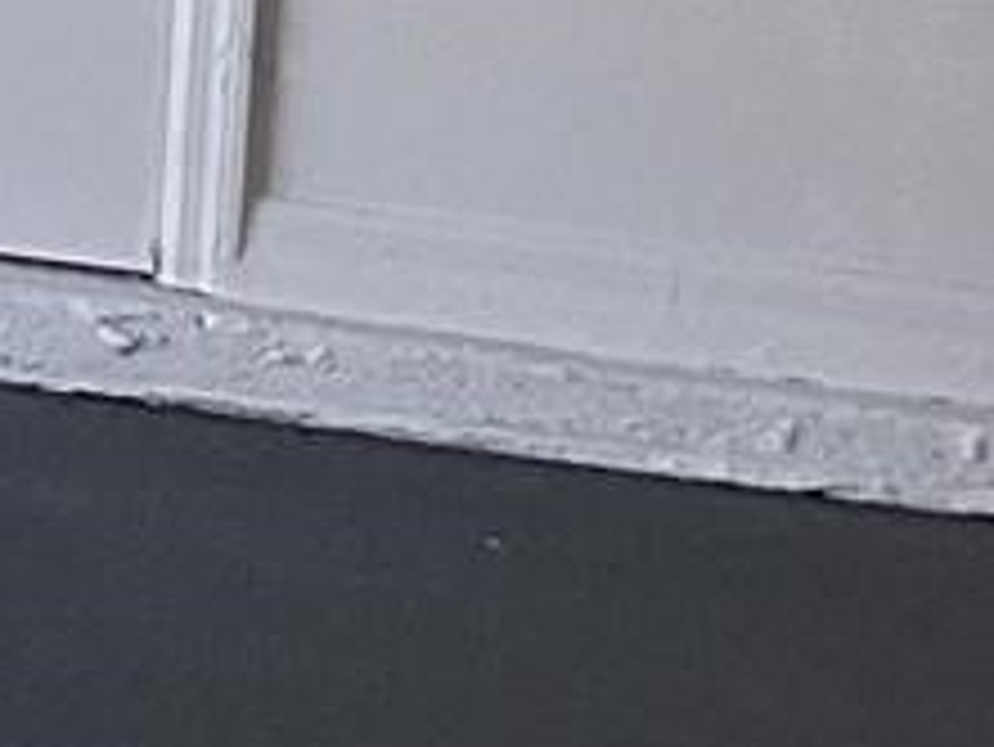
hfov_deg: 7.6
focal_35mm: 224
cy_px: -662
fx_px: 6436
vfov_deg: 6.5
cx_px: -2163
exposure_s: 1/120
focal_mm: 3.3
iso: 32
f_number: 2.4
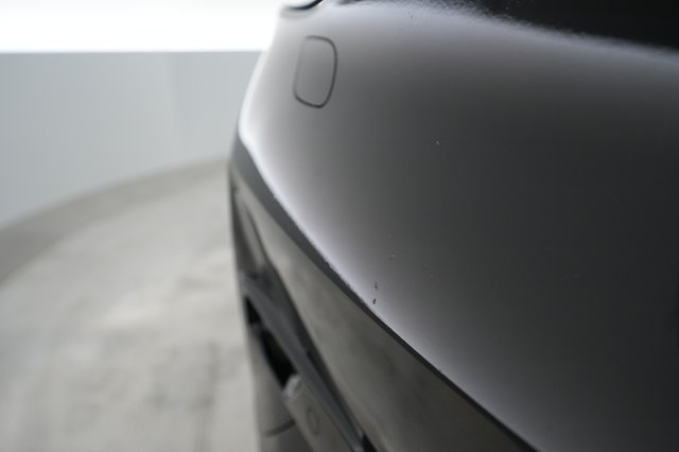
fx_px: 528
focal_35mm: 28
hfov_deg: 65.5
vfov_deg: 46.4
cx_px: 340
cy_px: 226
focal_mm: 28
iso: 2000
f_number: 4.5
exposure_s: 1/100
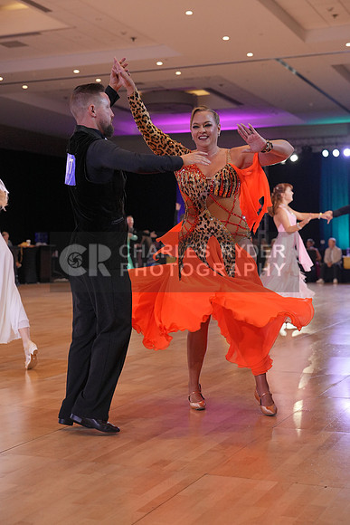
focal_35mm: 58
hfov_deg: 23.4
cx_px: 175
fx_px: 845
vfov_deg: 34.5
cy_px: 262
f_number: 4
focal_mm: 58
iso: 2500
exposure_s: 1/500
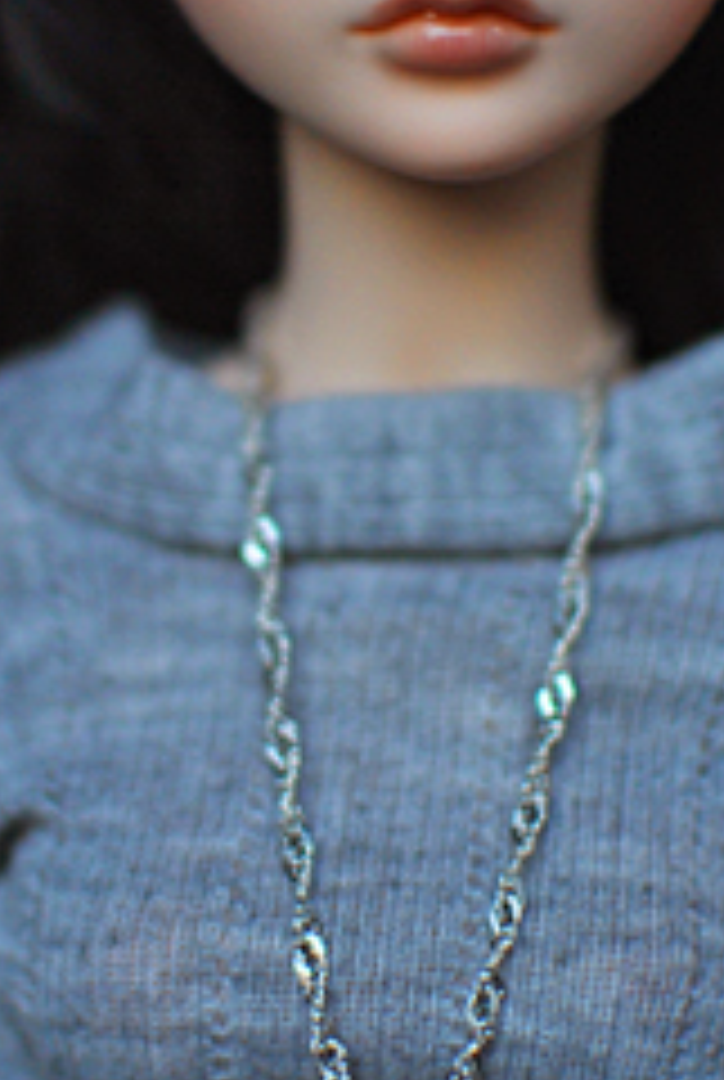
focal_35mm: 131
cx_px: 400
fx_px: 3942
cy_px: 252
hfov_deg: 10.5
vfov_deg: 15.5
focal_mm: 35
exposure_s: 1/400
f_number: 1.8
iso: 200
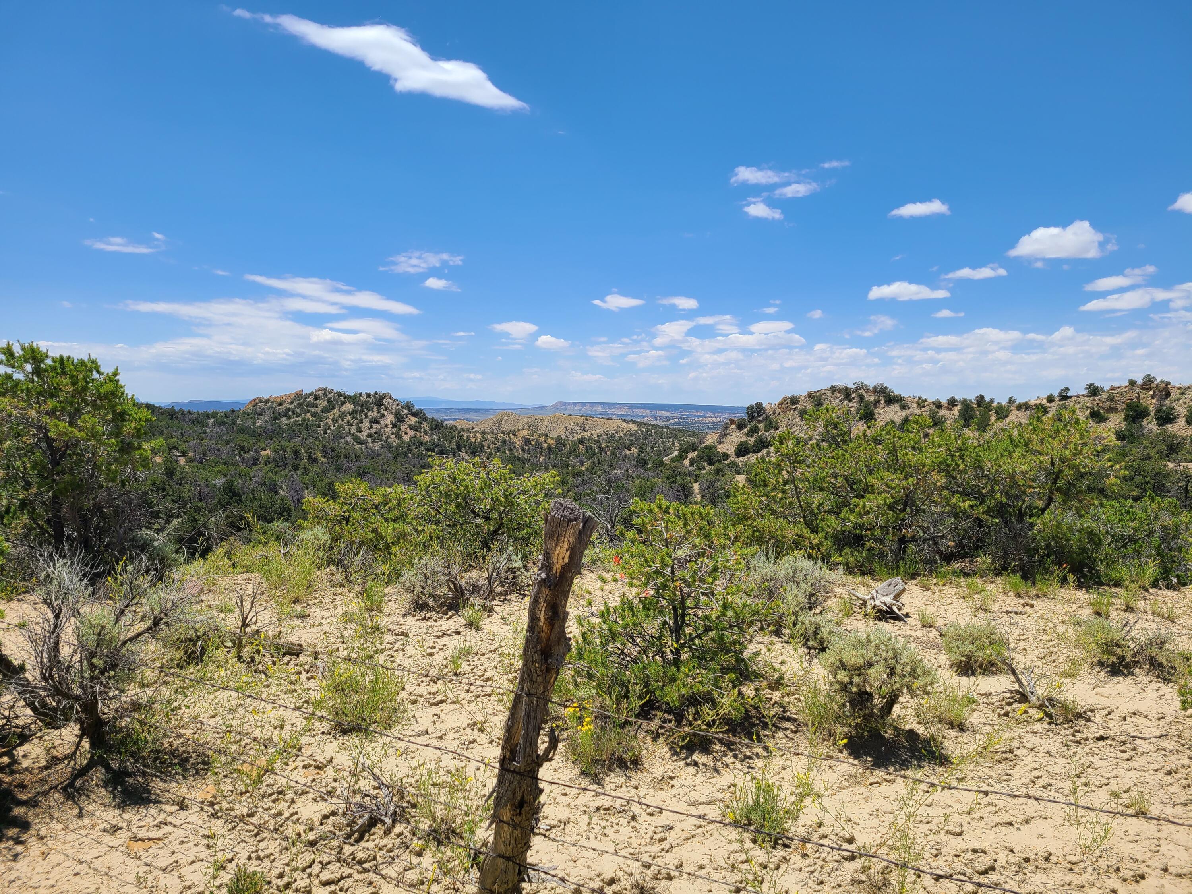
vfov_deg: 53.1
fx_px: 895
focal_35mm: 26
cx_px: 596
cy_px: 447
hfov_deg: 67.3
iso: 40
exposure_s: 1/2723
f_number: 1.8
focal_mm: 5.4
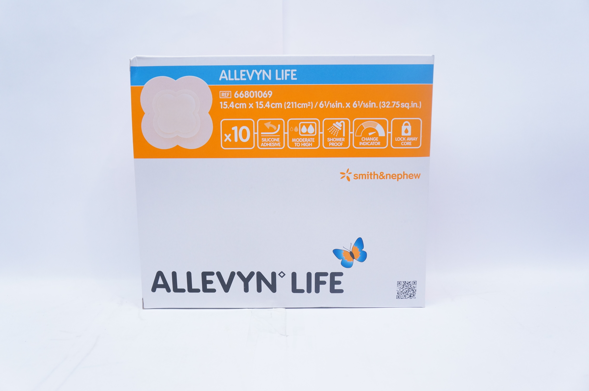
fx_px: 564
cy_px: 196
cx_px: 294
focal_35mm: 34
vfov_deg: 38.3
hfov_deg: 55.2
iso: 800
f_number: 4
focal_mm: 23
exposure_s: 1/125
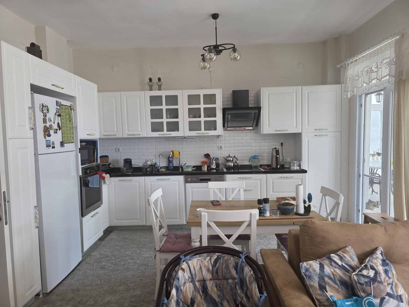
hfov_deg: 73.9
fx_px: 272
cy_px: 154
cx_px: 204
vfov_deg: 58.9
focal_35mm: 23
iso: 160
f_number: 1.7
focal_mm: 6.3
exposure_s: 1/100
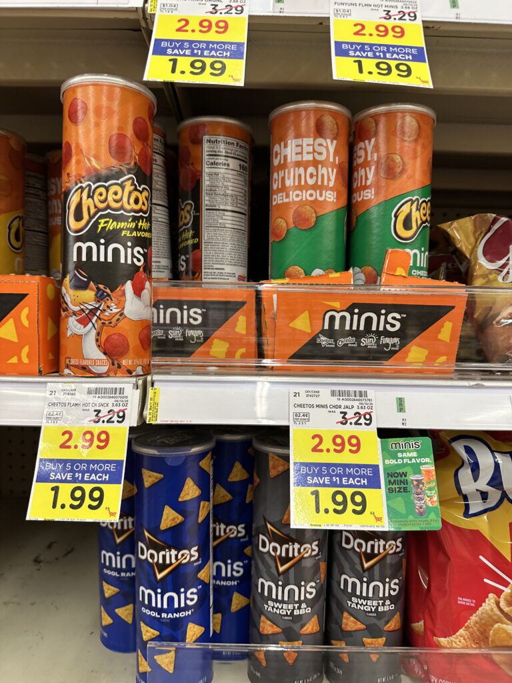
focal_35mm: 24
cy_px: 342
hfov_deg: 56.8
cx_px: 256
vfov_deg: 71.6
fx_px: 473
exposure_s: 1/62
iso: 160
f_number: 1.78
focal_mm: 6.86
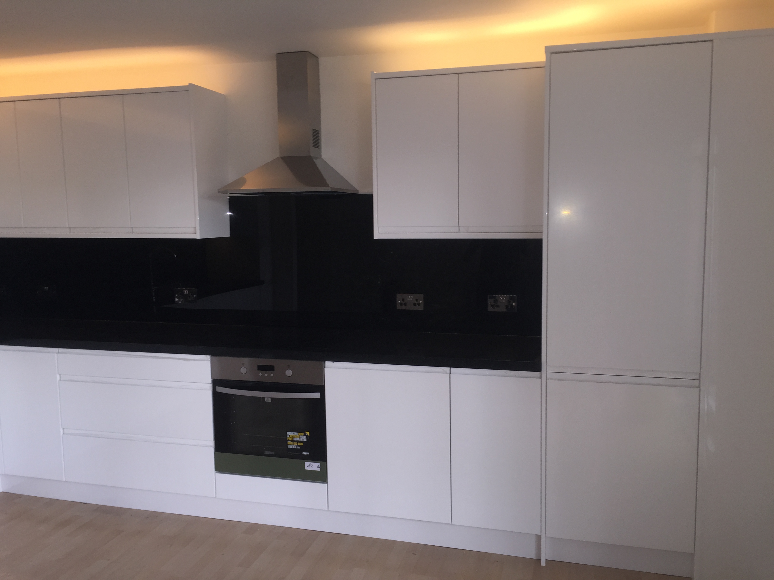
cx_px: 387
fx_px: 648
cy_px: 290
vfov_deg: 48.2
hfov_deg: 61.7
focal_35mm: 29
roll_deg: +0.2
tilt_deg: -6.2
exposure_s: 1/33
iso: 32
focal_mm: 4.15
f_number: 2.2
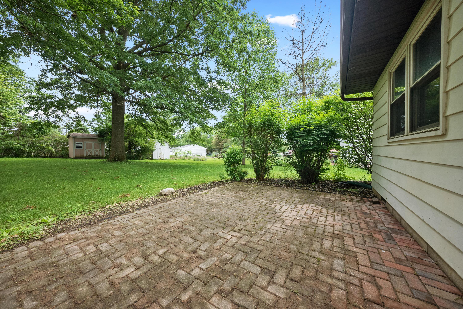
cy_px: 154
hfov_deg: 112.6
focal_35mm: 12
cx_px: 232
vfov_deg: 90.1
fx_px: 154
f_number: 8
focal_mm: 12
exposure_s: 1/160
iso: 640
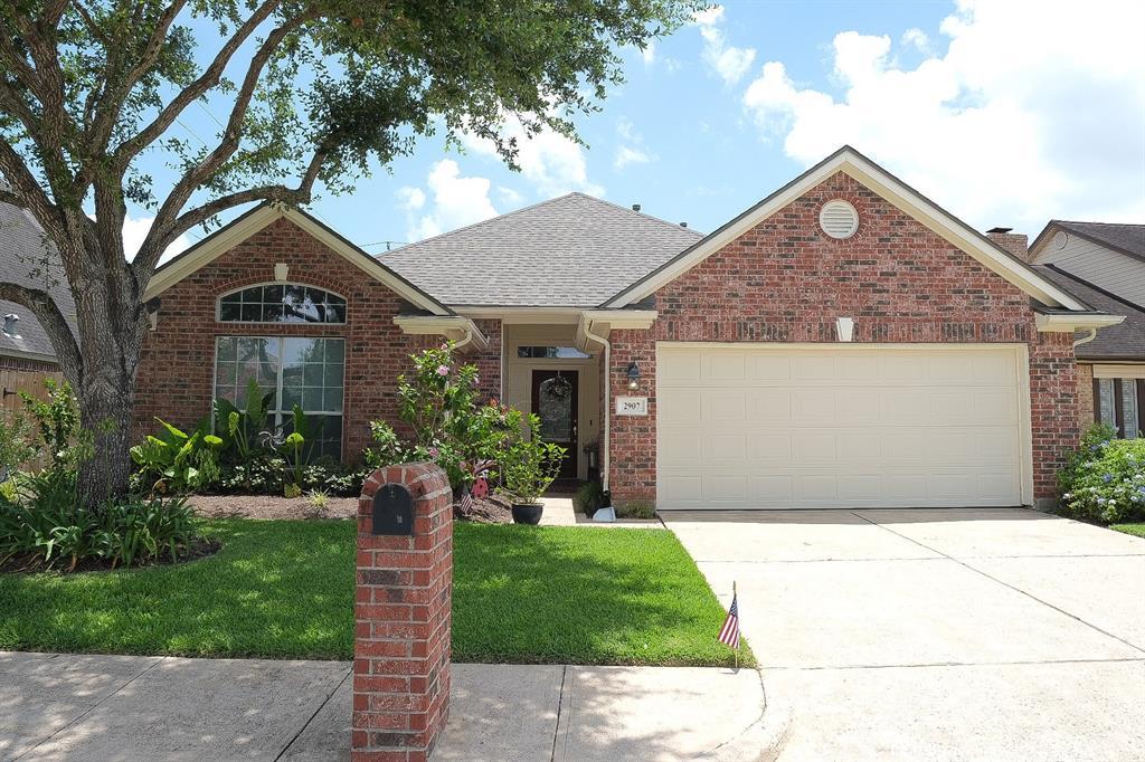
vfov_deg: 53.1
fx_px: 763
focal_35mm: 24
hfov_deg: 73.8
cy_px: 381
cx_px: 572
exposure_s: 1/200
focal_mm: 16
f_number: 6.4
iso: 160
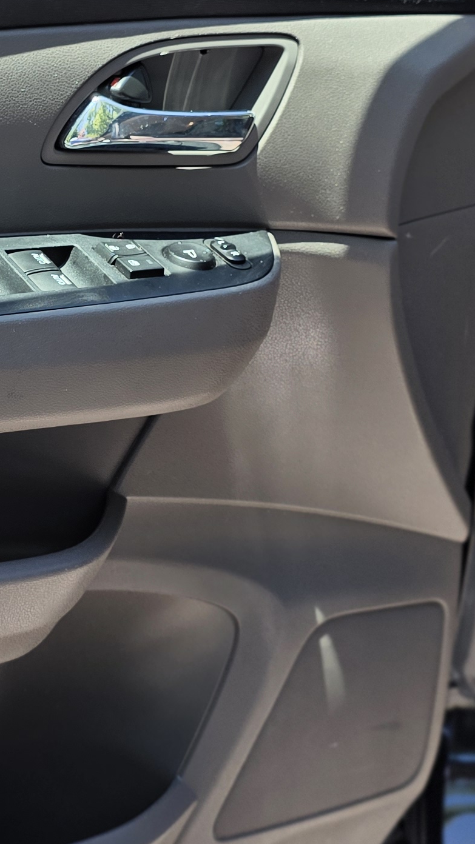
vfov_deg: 29.1
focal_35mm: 72
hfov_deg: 16.7
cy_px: 262
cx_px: 106
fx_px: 1612
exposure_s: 1/359
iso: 25
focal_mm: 6.3
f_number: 1.7
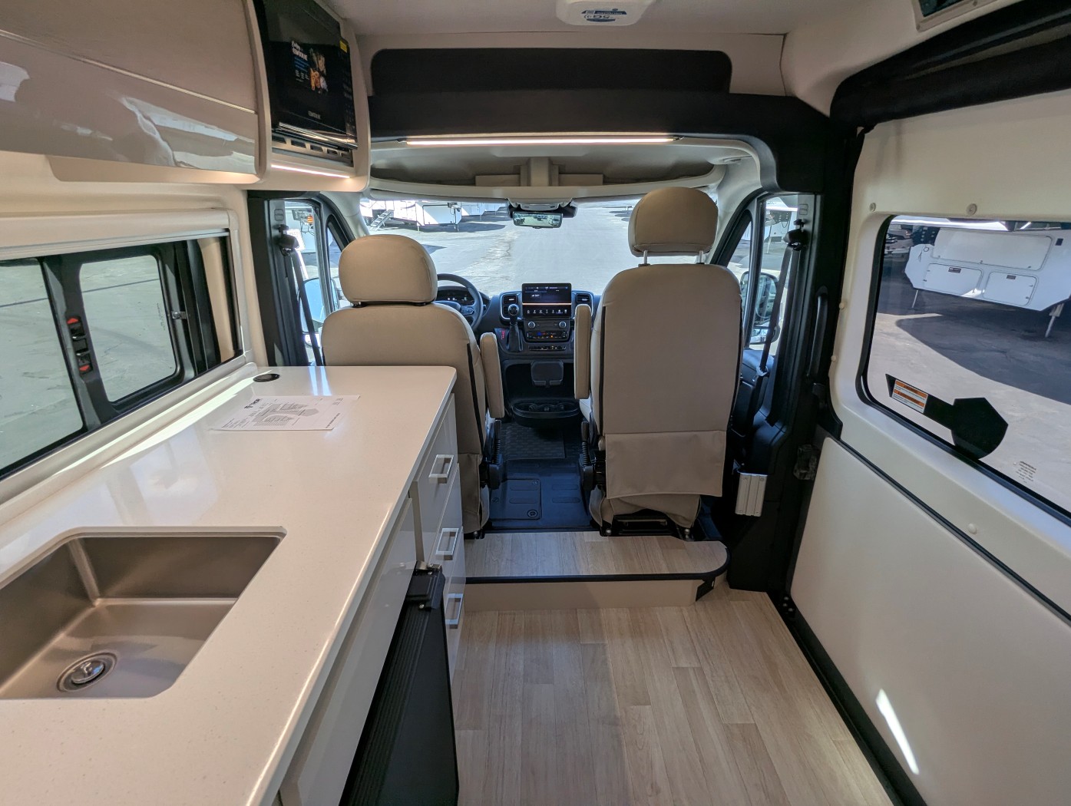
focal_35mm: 16
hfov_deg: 94.4
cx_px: 536
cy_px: 403
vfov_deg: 78.2
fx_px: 496
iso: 39
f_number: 2.2
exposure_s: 1/220
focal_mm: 2.35
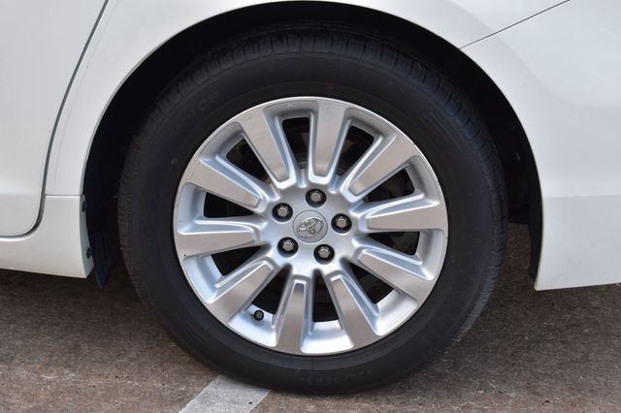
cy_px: 206
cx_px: 310
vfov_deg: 20.1
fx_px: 1164
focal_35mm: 68
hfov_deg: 29.9
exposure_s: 1/160
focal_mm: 45
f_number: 9
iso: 400
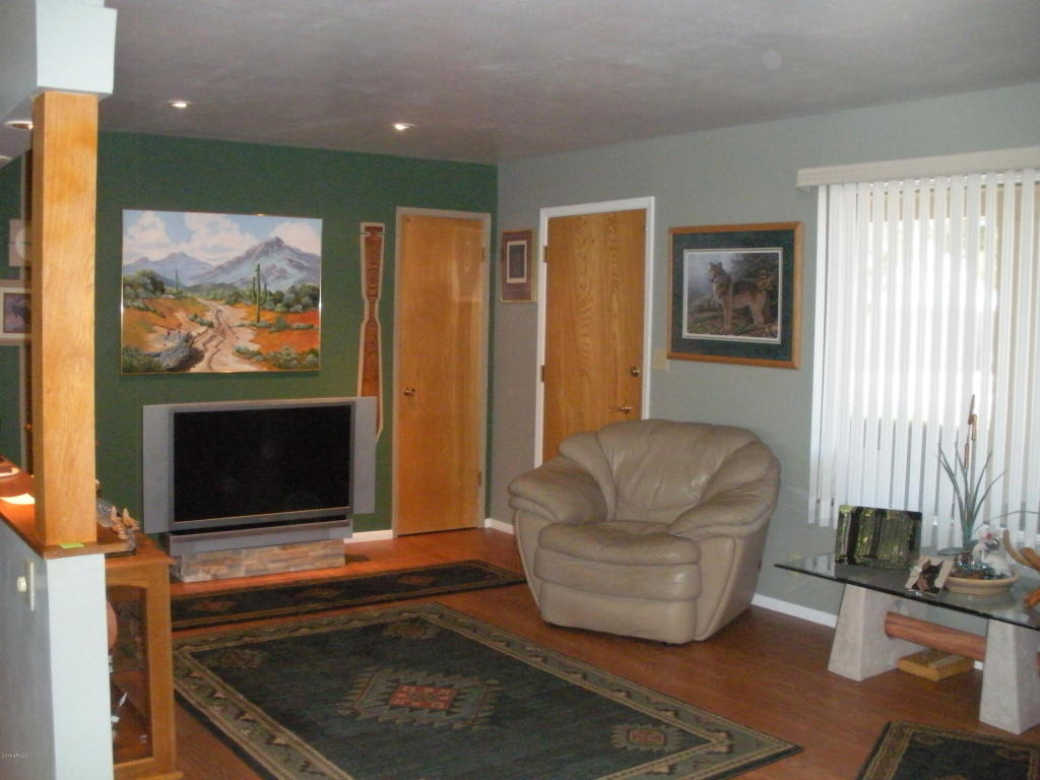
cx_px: 520
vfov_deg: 39.7
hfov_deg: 51.4
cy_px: 390
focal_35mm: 36
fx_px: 1082
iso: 800
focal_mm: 6.3
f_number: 3.5
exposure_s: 1/60
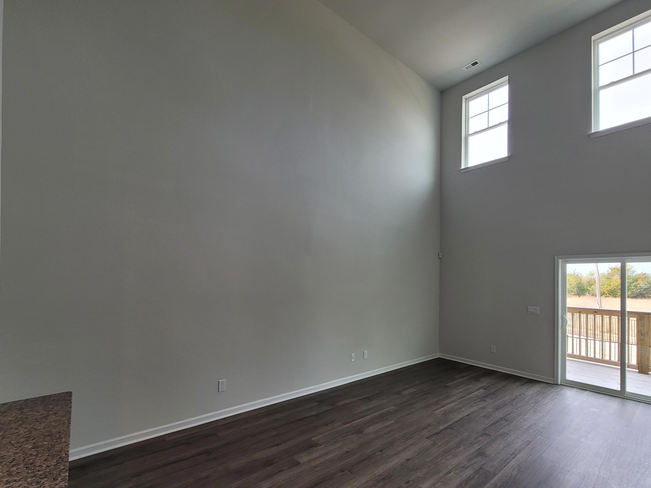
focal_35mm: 15
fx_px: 282
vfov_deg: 81.4
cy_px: 272
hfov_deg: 97.9
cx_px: 358
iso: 100
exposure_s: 1/120
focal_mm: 2.2
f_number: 2.2
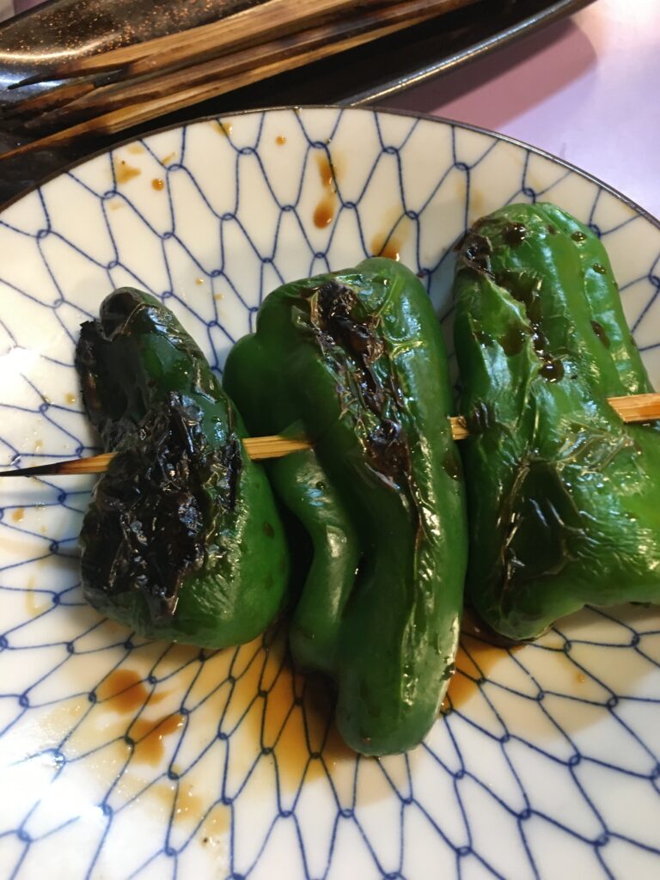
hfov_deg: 48.2
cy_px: 440
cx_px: 330
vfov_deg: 61.7
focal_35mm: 29
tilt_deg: -61.8
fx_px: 737
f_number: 2.2
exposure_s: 1/24
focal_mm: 4.15
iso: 200
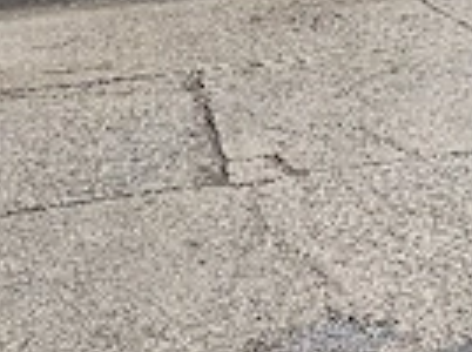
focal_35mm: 103
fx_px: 1402
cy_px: 246
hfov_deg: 16.8
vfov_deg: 14.3
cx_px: 764
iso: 50
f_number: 1.65
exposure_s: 1/1667
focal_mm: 6.18
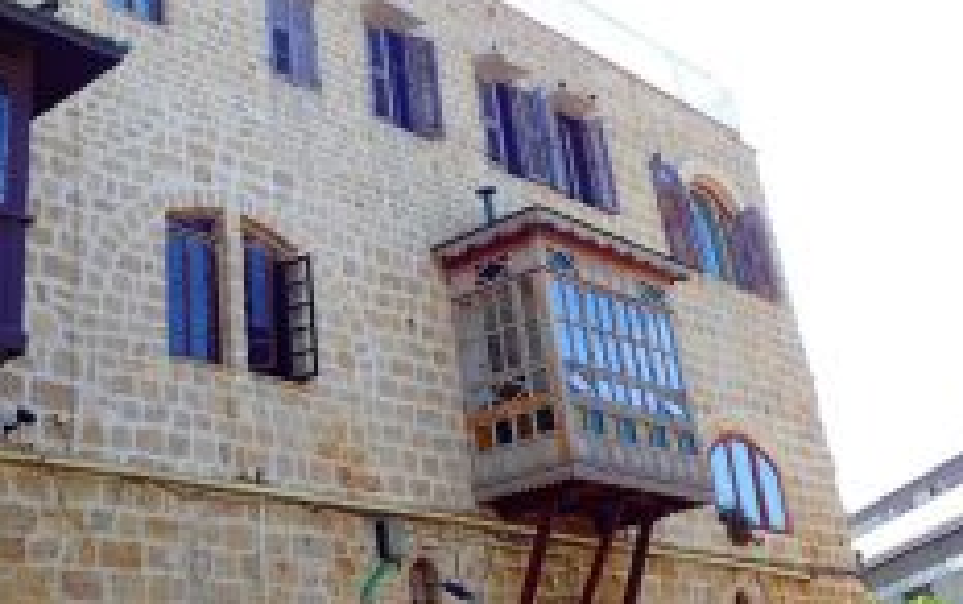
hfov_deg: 39.8
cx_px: 331
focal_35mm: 50
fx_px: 1313
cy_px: 70
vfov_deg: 25.2
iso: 100
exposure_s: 1/640
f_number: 2.8
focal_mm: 4.5
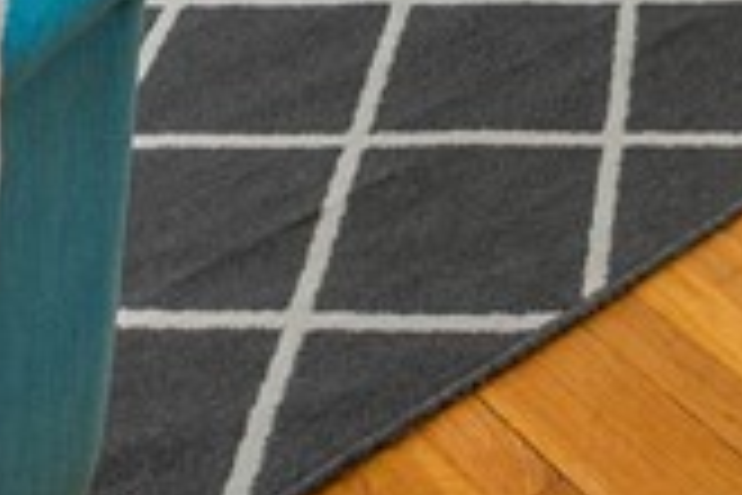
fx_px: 1896
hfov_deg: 21.7
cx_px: 641
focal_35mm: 92
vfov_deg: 10.3
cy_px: -1033
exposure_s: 1/60
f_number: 8
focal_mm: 14
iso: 100
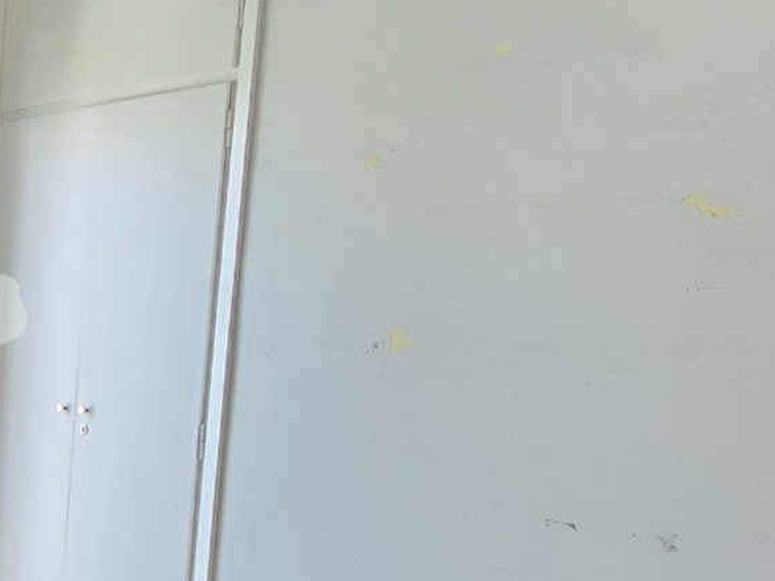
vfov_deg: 32.1
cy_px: 455
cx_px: -269
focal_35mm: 44
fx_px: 985
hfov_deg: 31.4
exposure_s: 1/60
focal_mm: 2.2
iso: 250
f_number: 2.2
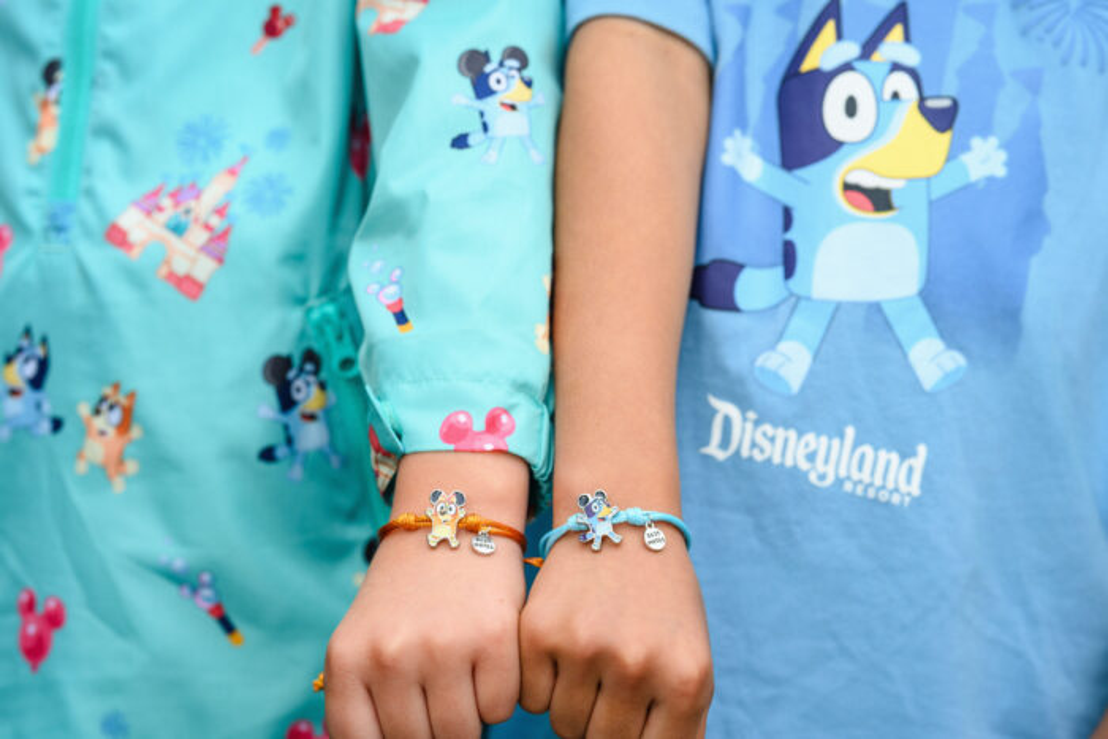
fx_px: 2616
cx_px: 554
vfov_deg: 16.1
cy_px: 370
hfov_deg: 23.9
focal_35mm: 85
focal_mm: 85
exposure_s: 1/200
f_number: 5
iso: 800
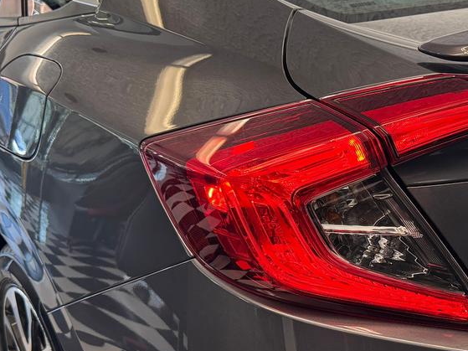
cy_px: 250
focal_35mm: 55
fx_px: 743
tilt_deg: -24.2
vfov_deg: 26.3
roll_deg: -1.2
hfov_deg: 34.4
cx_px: 334
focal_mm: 6.76
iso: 160
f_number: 1.78
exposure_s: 1/120
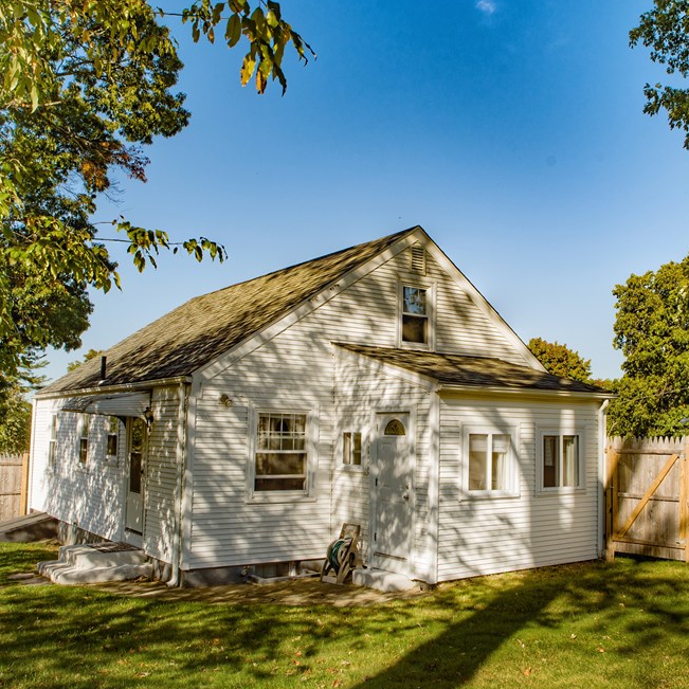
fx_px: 766
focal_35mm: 34
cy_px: 338
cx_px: 421
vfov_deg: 48.4
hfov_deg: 48.1
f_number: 8
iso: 250
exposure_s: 1/500
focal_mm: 24
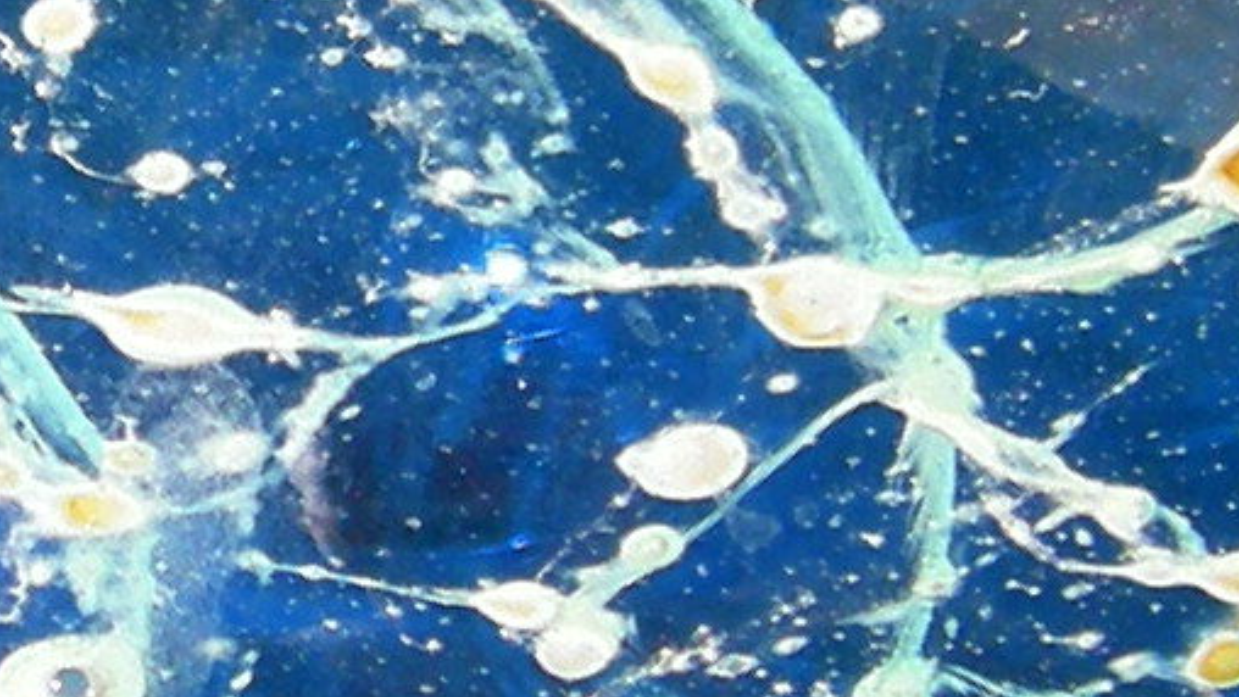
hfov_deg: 8.1
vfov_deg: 4.6
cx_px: 251
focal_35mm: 266
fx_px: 8741
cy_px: 232
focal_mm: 6.3
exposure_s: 1/250
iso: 64
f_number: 3.5
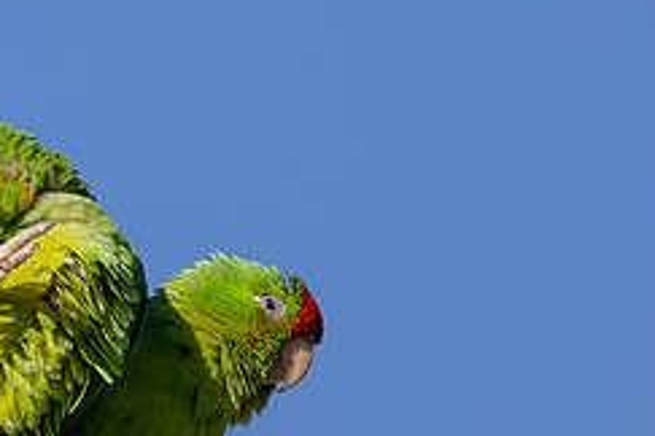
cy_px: 191
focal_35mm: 2740
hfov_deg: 0.8
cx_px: -60
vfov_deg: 0.5
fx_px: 49849
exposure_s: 1/1000
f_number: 2.8
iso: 72
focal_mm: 400
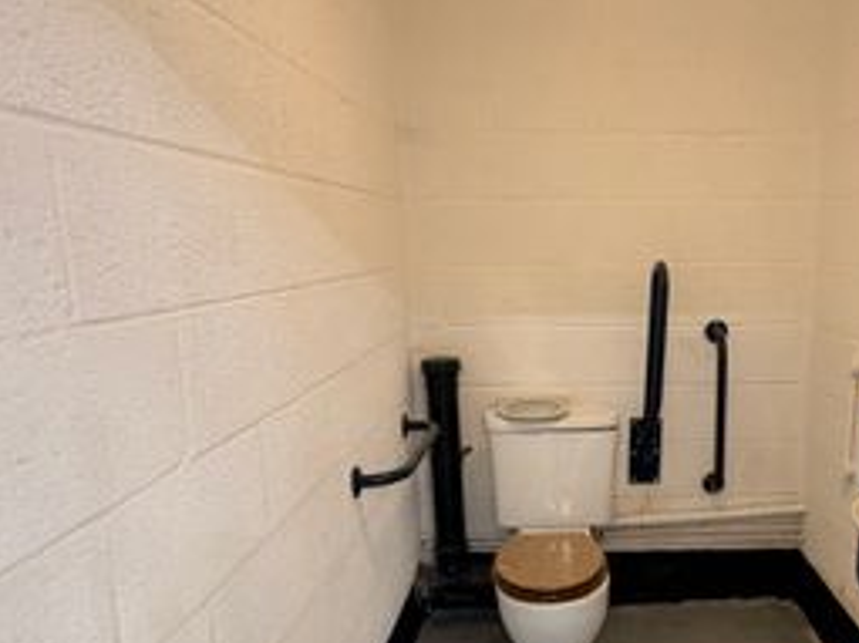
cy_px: 391
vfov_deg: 60.5
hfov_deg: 72.7
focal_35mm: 22
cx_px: 610
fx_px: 546
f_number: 2.2
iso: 250
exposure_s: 1/50
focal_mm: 2.22
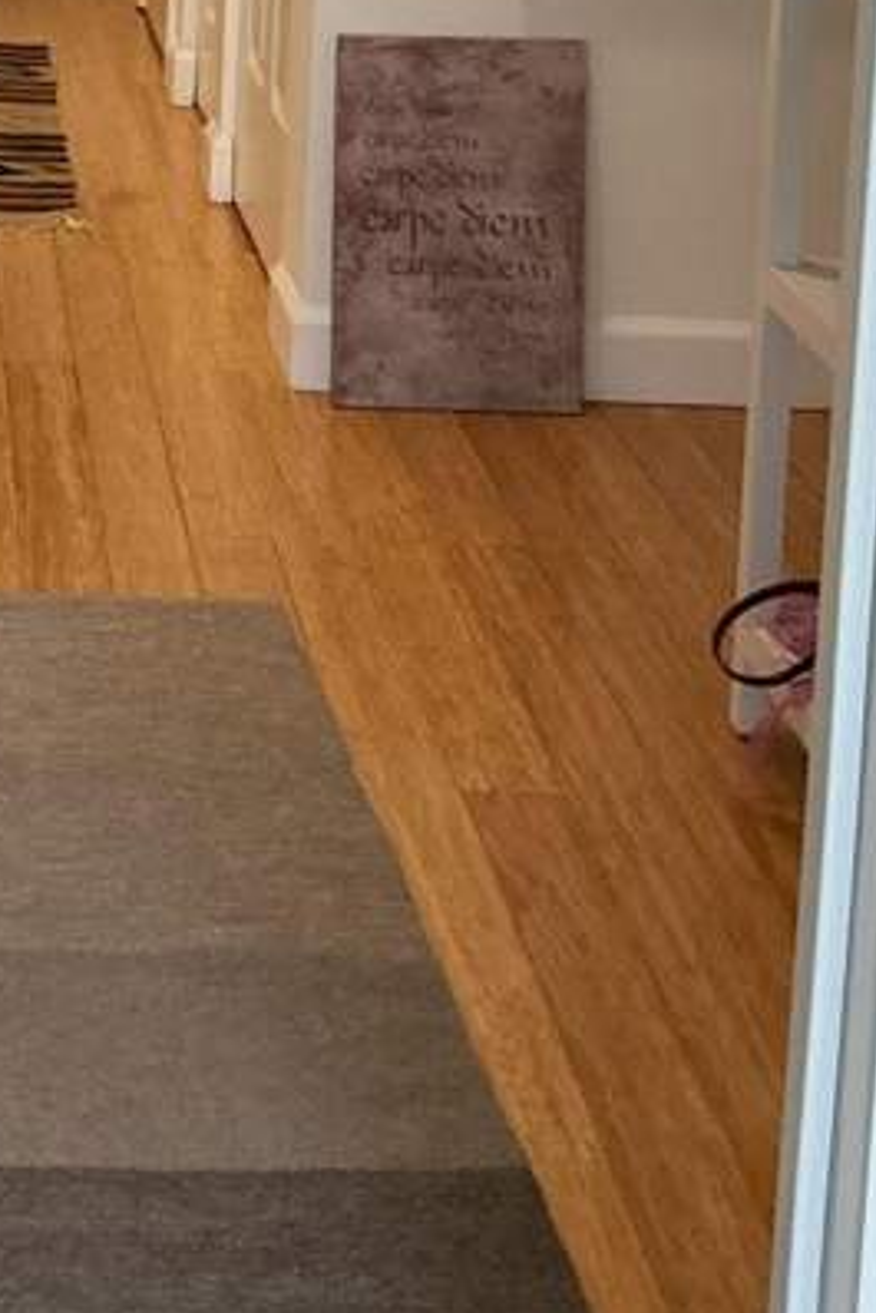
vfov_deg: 23.3
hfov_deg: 16.2
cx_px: -155
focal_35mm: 81
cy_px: -189
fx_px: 2954
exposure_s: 1/60
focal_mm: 3
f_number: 1.8
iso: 100
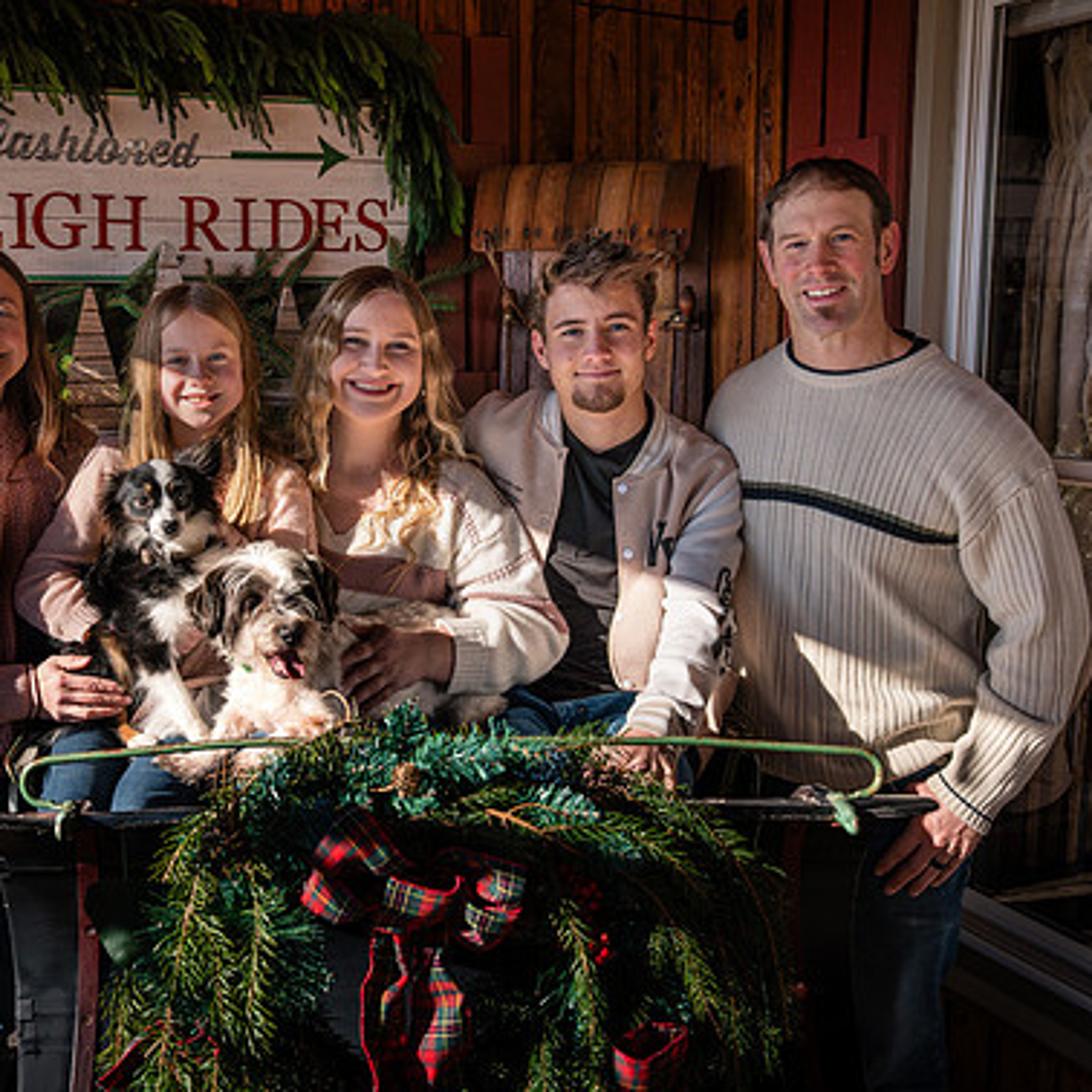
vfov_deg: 39.2
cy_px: 556
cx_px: 413
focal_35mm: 43
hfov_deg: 38.9
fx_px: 1535
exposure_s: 1/640
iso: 200
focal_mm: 33
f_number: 7.1
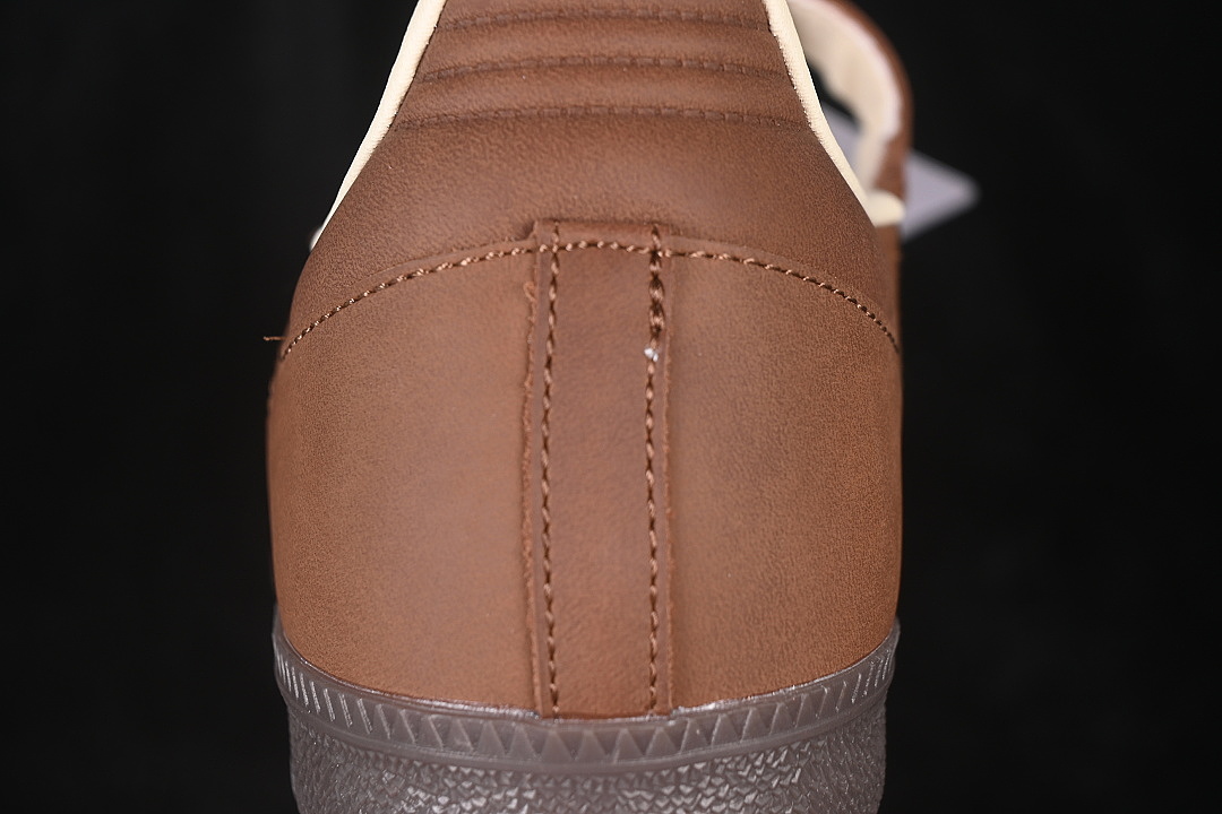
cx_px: 611
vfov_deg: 18.2
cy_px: 407
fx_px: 2546
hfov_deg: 27.0
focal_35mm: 75
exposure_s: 1/60
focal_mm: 50
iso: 160
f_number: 6.3
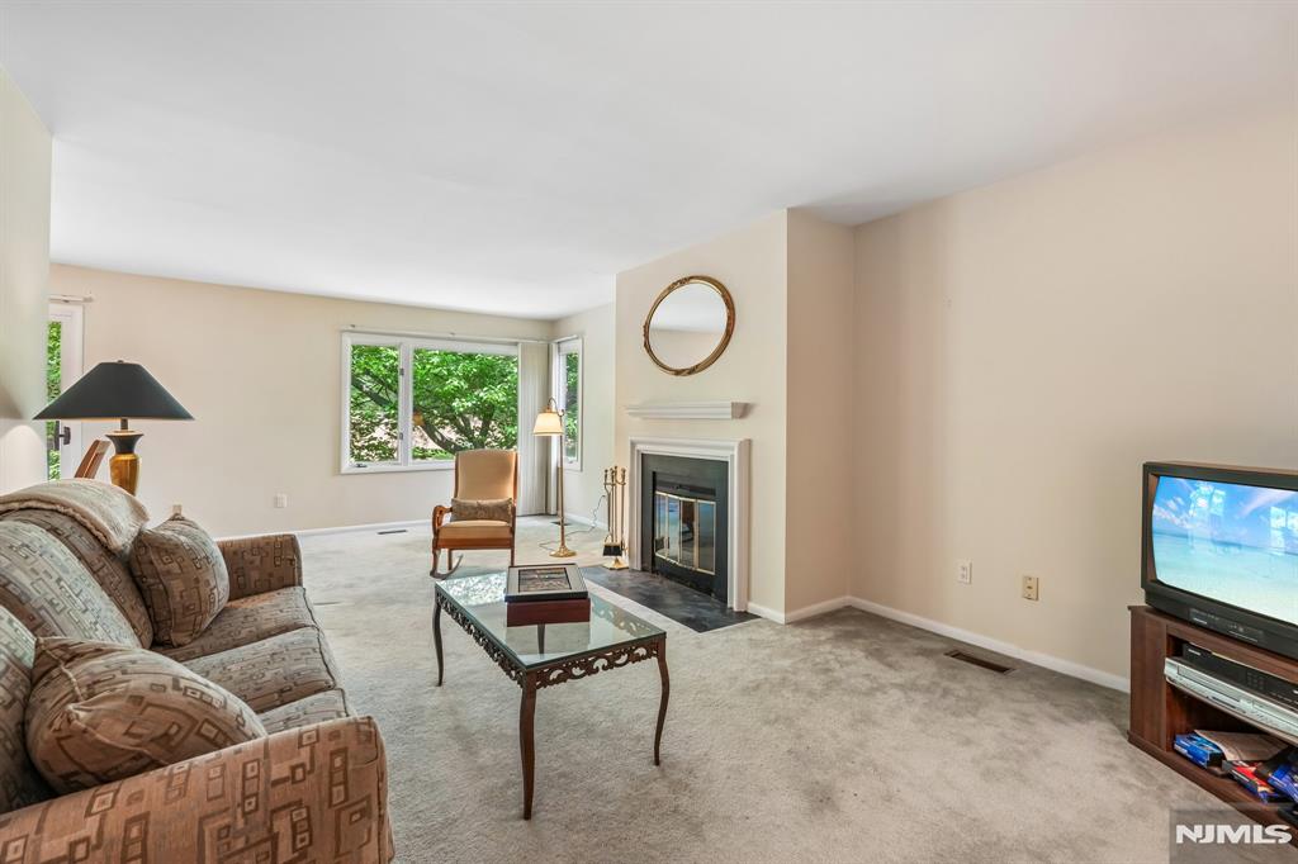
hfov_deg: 96.8
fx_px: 577
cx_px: 649
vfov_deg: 73.7
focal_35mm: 16
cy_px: 432
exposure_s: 1/15
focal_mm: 16
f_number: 9
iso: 400
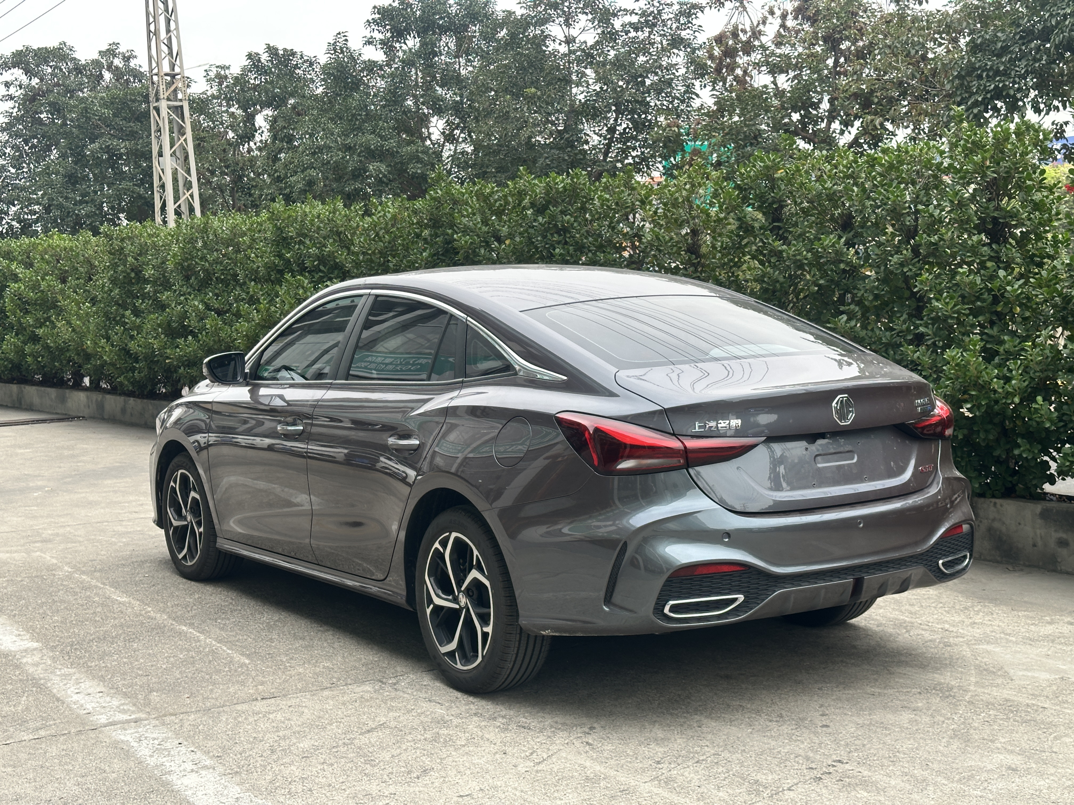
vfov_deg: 30.3
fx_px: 1489
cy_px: 402
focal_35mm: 48
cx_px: 537
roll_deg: +2.4
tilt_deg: -3.7
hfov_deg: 39.7
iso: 64
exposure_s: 1/704
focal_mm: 6.86
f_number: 1.78
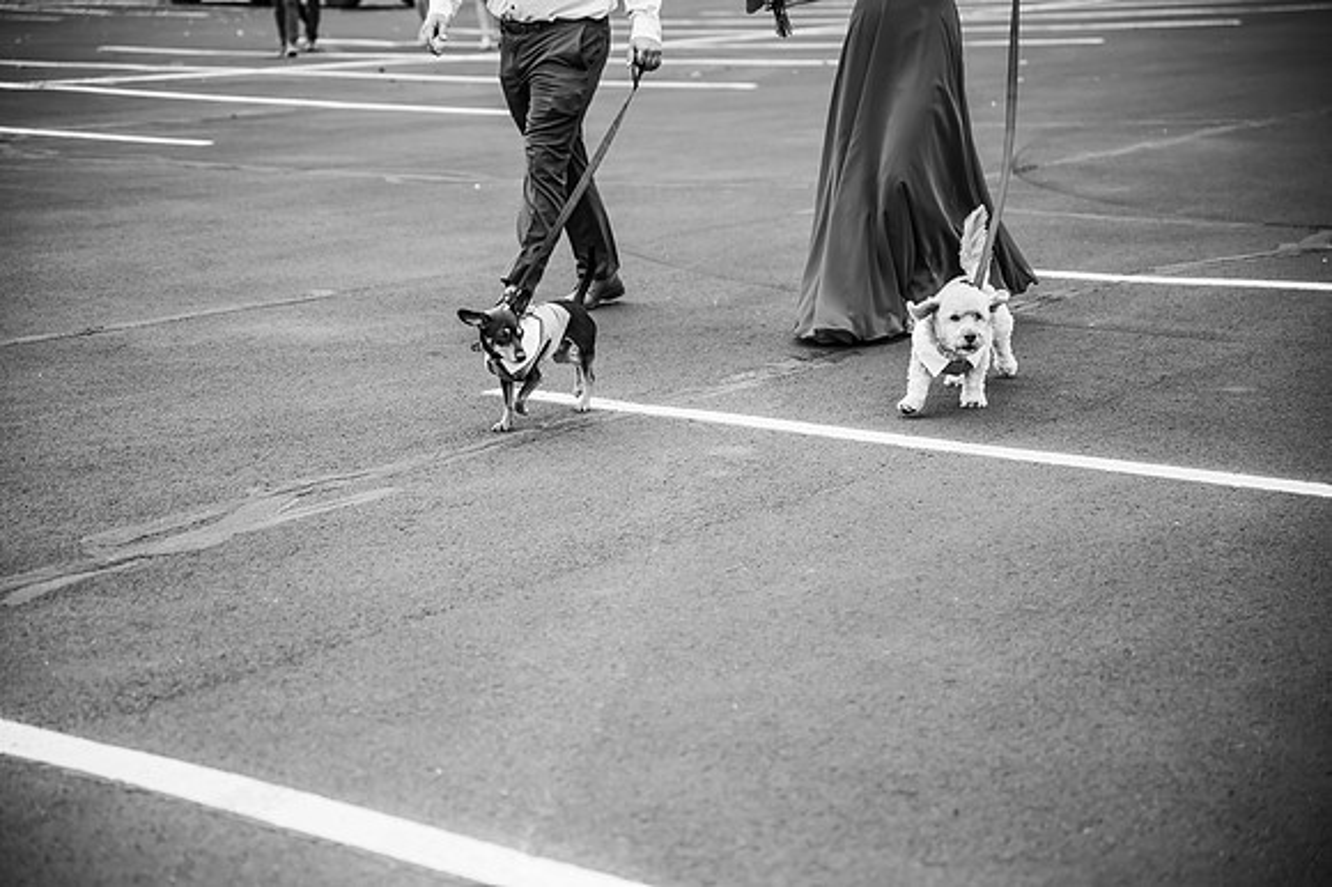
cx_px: 666
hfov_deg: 28.9
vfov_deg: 19.4
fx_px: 2588
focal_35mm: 70
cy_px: 444
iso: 320
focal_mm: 70
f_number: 3.2
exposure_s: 1/1600
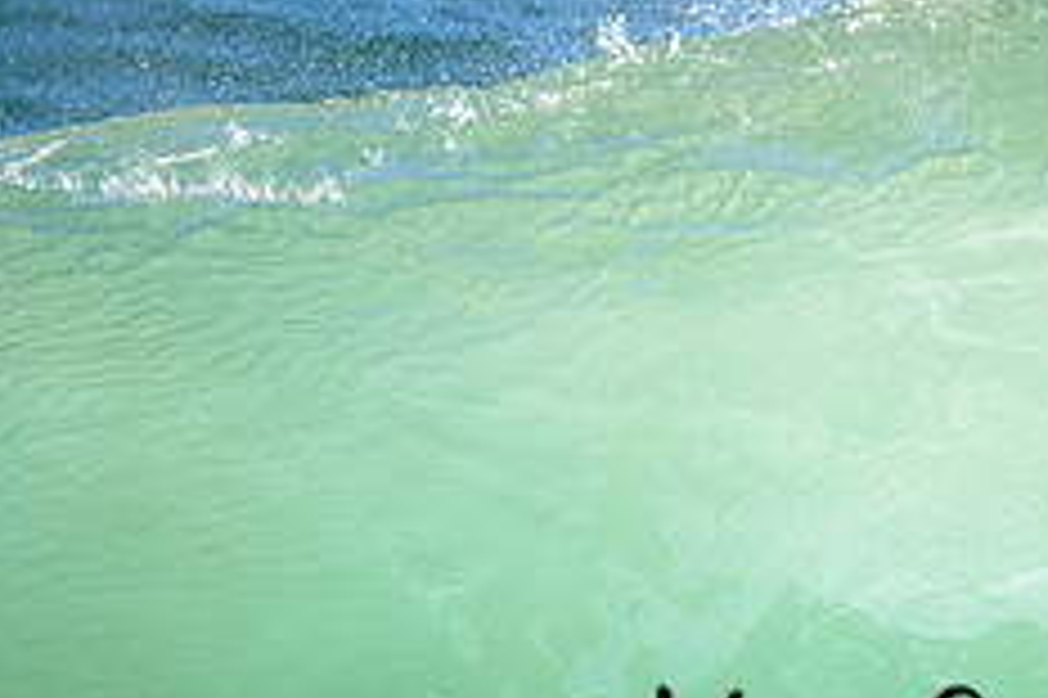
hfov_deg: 1.0
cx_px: 1120
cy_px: 718
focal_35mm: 1992
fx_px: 57947
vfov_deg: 0.7
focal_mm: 800
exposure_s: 1/2000
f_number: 6.3
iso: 1400
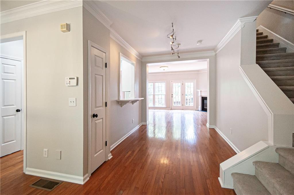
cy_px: 98
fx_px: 122
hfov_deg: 100.5
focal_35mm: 15
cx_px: 147
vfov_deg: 77.2
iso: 800
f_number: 8
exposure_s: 1/45
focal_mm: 10
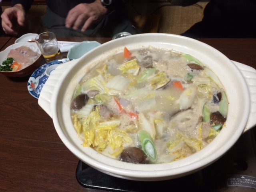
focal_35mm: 30
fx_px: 222
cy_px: 96
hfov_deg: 60.0
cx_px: 128
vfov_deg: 46.8
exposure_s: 1/30
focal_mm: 4.12
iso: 80
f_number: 2.2
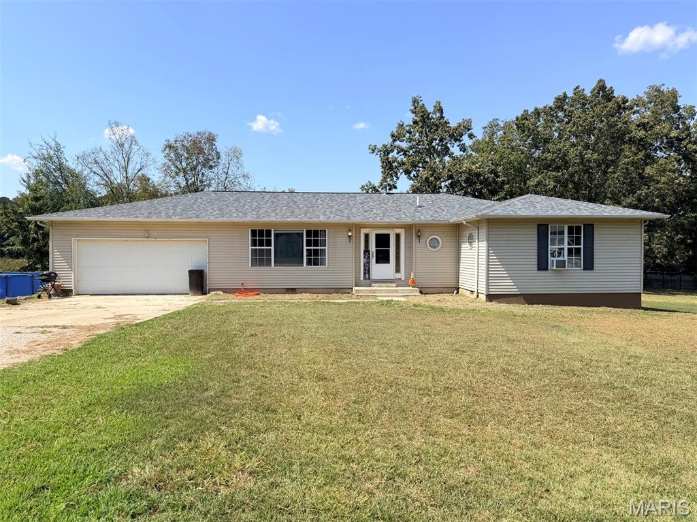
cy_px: 261
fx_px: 483
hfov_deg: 71.6
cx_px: 348
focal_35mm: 24
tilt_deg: -1.5
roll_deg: -0.4
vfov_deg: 56.8
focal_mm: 6.76
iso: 80
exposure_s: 1/3584
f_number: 1.78
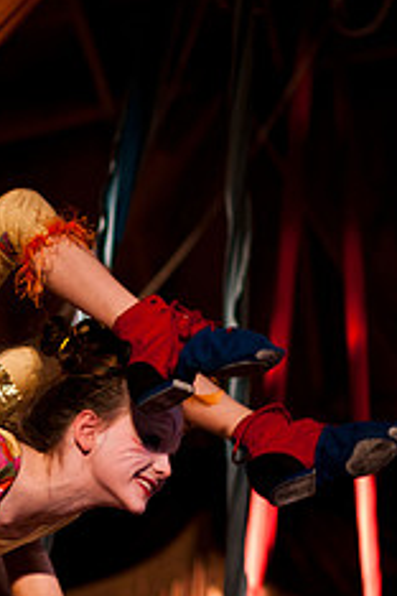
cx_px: 62
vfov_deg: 14.1
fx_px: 2382
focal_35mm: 144
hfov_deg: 9.5
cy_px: 520
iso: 800
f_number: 1.4
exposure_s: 1/200
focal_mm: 50
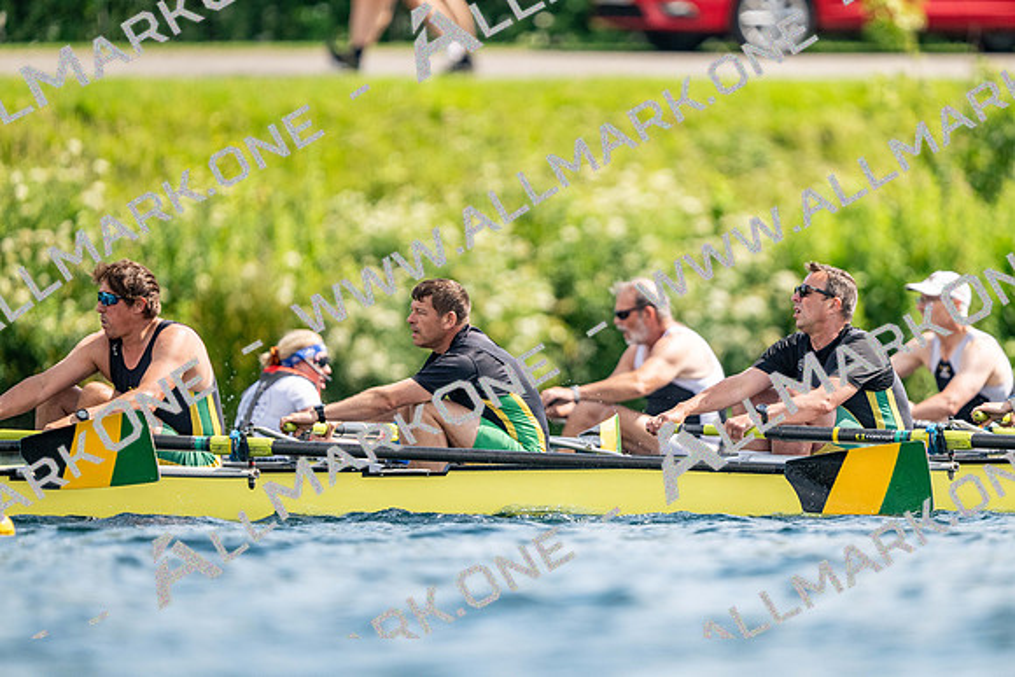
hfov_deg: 2.5
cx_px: 508
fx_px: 23688
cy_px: 338
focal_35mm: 840
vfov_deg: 1.6
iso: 1000
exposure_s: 1/2500
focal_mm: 840
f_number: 5.6
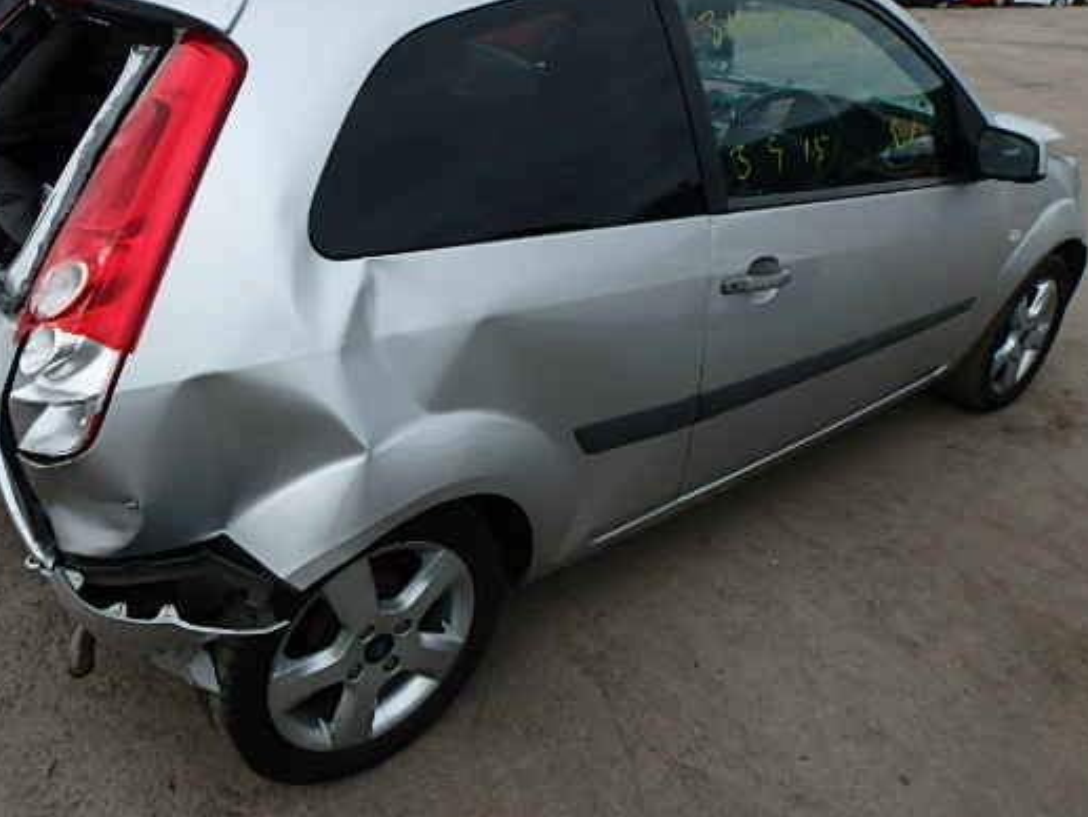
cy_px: 347
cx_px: 476
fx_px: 817
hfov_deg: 67.0
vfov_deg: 52.9
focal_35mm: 26
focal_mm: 3.7
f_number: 3.5
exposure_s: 1/800
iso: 125
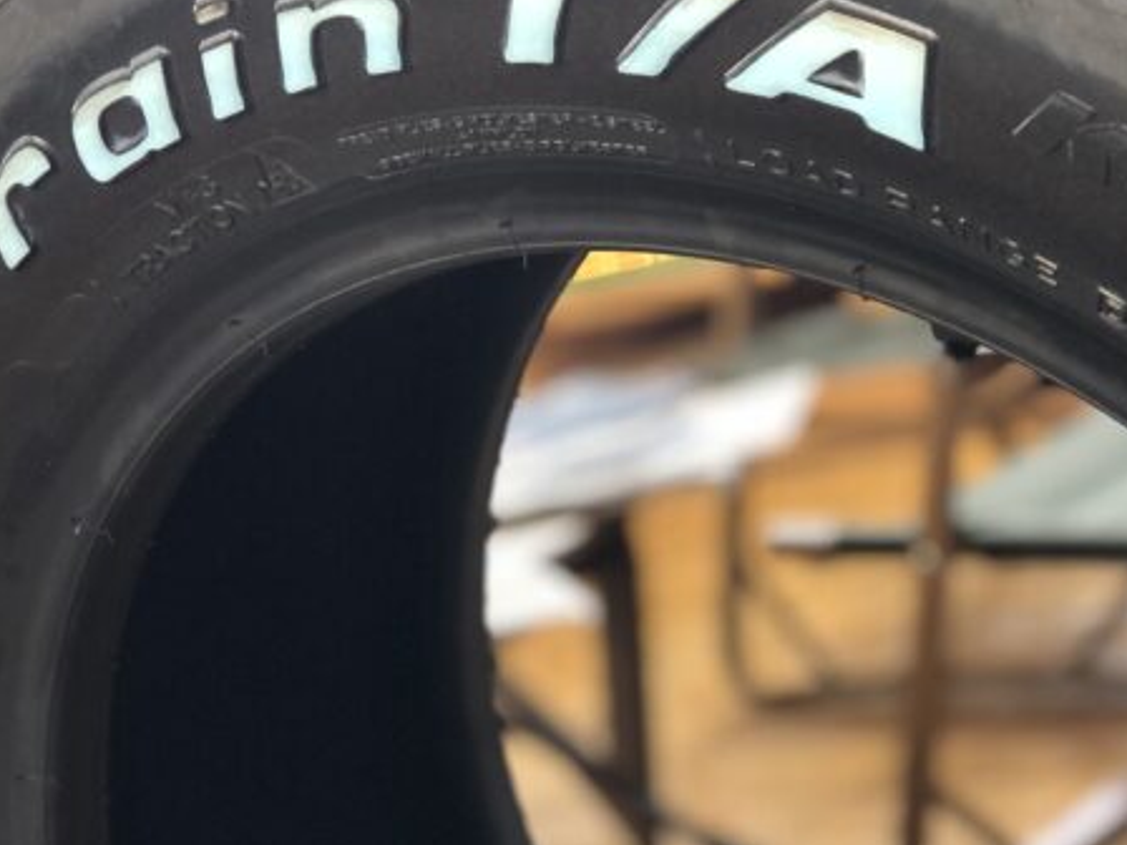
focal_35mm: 98
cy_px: 340
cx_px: 475
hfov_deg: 20.0
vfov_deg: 15.1
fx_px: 3191
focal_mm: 6.6
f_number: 2.8
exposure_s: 1/31
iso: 160
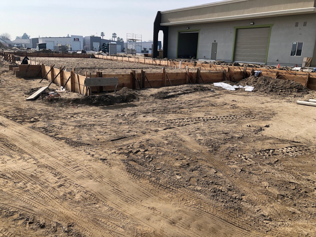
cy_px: 118
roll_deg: -2.3
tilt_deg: -14.2
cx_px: 158
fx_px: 256
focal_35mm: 28
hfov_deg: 63.4
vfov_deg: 49.7
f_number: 1.8
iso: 20
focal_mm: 3.99
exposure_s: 1/1499
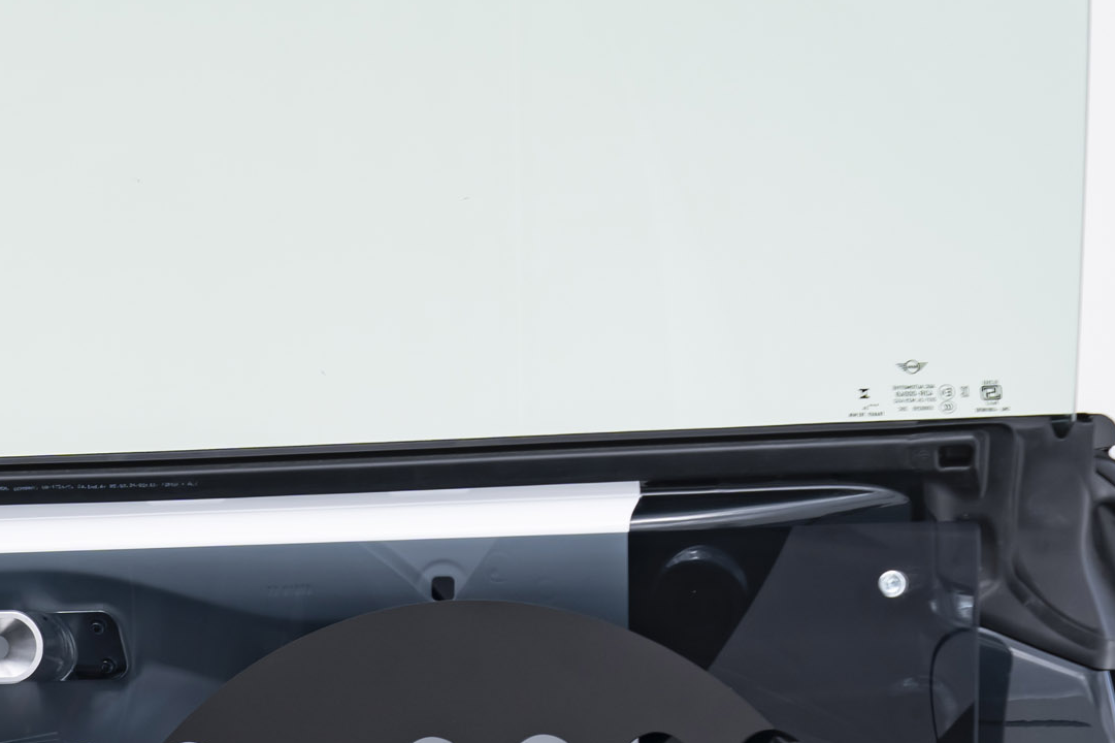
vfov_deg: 6.0
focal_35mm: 227
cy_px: 1020
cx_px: -491
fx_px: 7028
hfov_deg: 8.9
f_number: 5.6
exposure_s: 1/100
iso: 100
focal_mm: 70
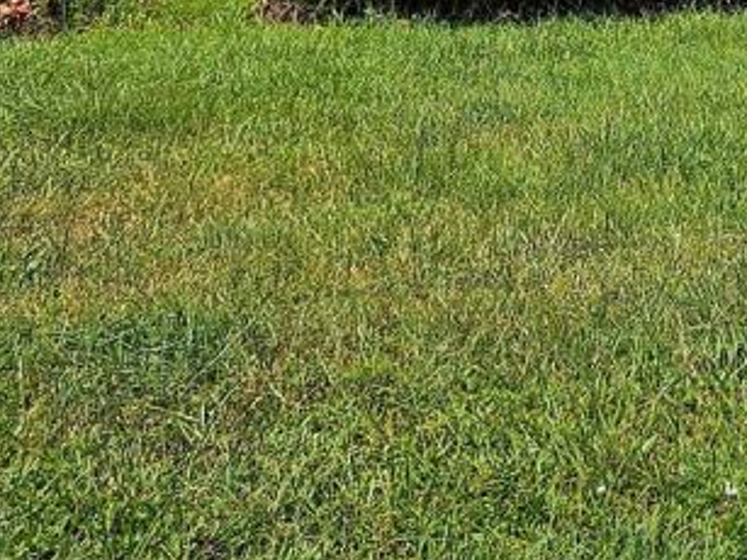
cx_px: 891
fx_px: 1553
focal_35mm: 72
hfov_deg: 24.5
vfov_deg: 18.0
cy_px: -299
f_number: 1.7
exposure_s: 1/1597
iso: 12
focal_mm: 6.3
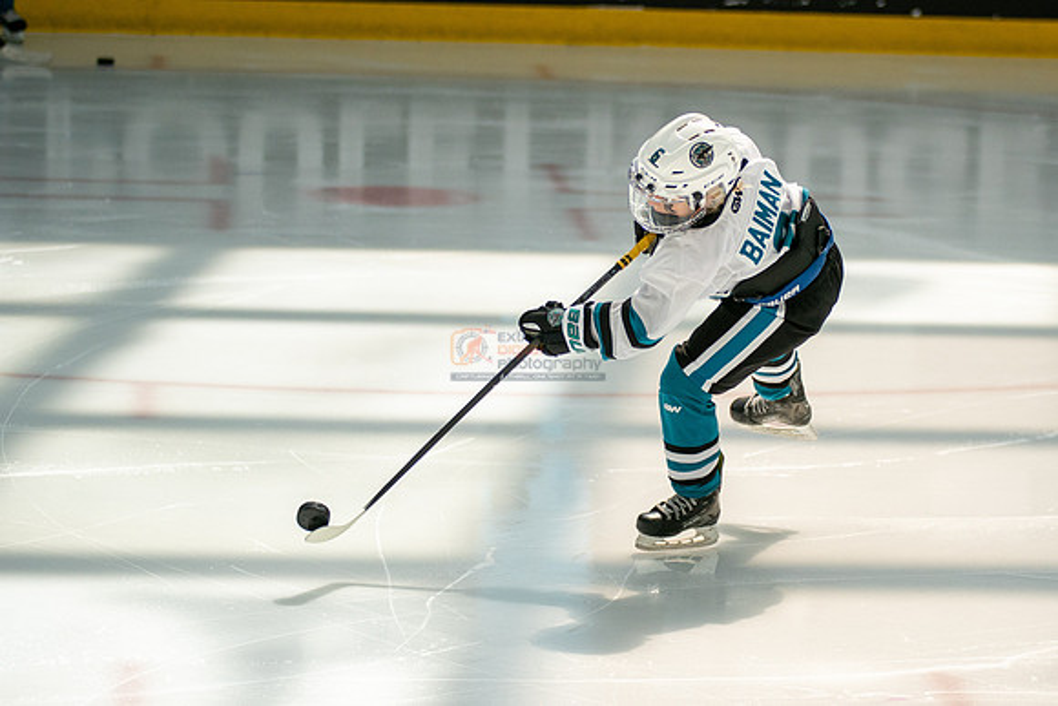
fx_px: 5230
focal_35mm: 178
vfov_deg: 7.7
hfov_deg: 11.5
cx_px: 739
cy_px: 271
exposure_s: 1/6400
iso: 1600
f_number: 2.8
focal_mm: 120
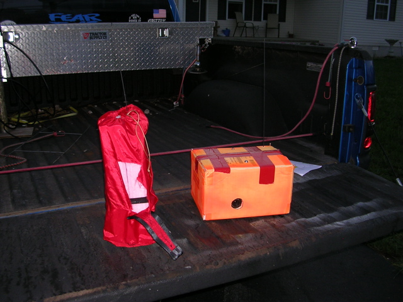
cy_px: 151
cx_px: 202
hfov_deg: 49.0
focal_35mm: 38
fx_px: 442
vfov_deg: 37.7
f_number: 2.8
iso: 50
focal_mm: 5.8
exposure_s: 1/60.1
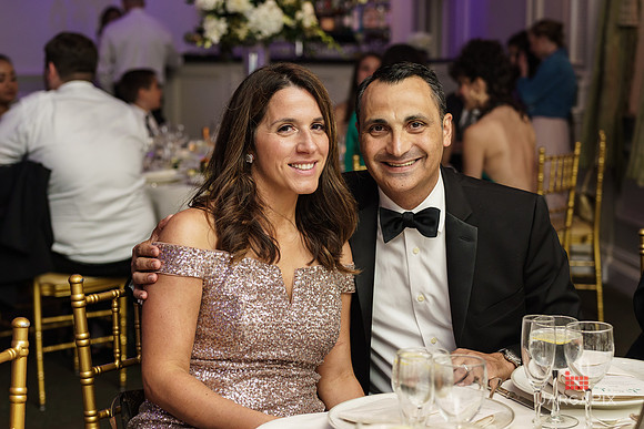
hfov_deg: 27.0
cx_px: 322
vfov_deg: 18.2
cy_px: 214
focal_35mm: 75
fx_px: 1342
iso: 500
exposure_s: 1/250
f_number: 2.5
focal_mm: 50
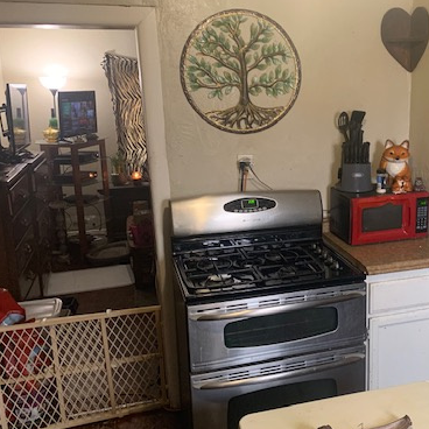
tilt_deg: -13.3
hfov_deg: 40.4
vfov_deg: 41.9
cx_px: 332
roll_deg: +0.5
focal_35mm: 40
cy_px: 217
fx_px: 561
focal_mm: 4.25
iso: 320
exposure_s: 1/40
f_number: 1.8
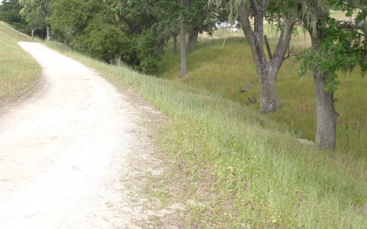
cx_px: 156
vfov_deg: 29.1
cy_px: 83
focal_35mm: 44
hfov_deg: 45.1
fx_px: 440
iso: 100
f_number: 4
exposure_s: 1/200
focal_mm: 5.4
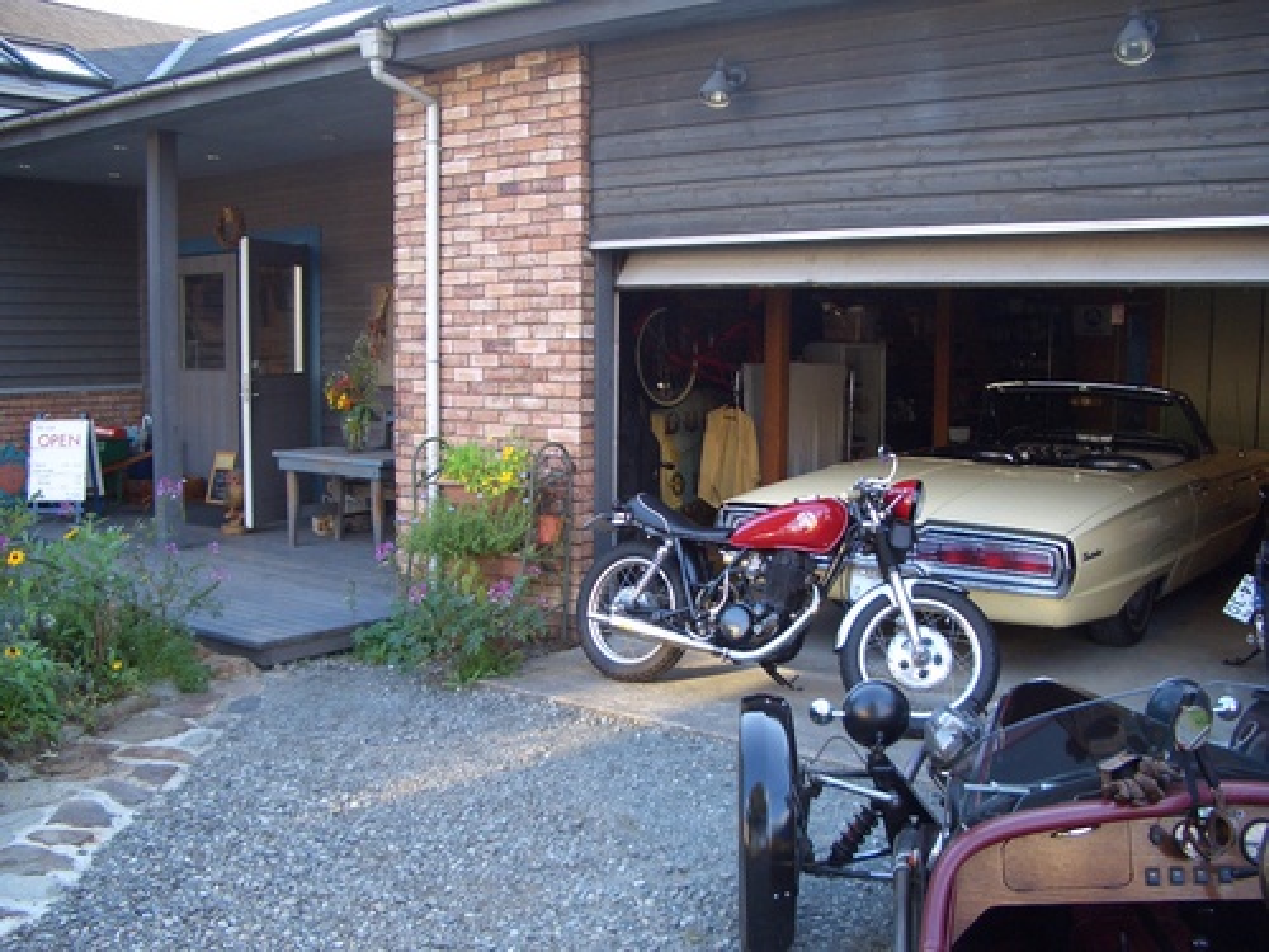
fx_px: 1283
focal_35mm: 35
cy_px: 476
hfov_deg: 52.6
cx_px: 634
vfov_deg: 40.7
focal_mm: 5.8
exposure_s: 1/100
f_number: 2.6
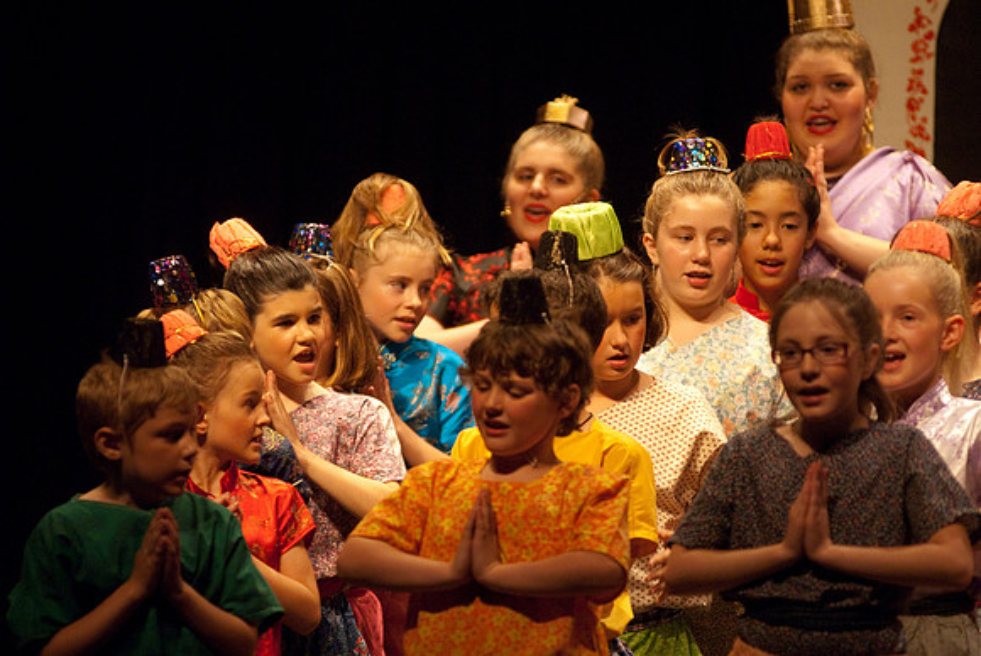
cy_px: 328
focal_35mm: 300
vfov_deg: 4.6
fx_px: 8183
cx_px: 490
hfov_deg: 6.9
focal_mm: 200
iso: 1000
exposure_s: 1/160
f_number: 2.8
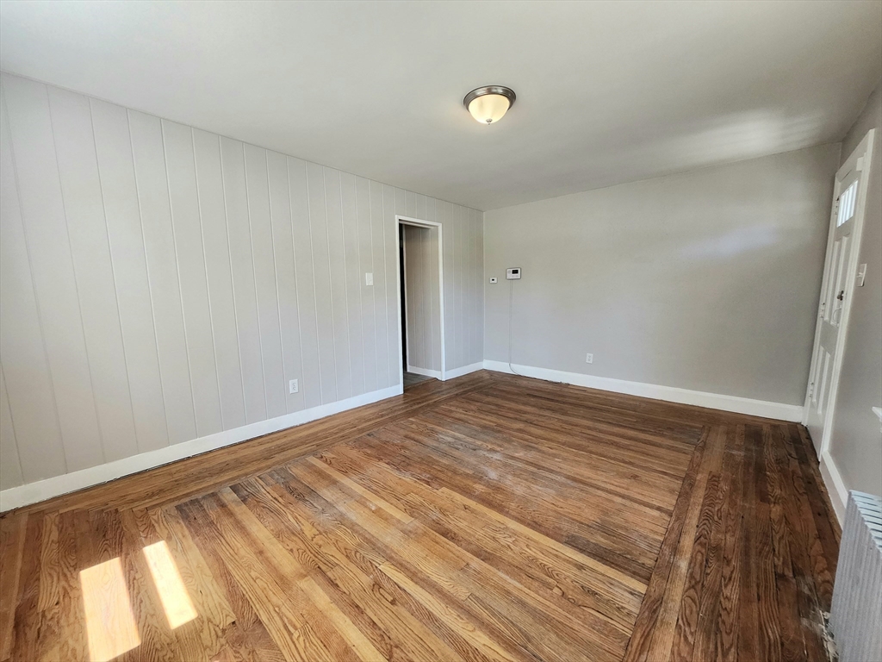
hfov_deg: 106.2
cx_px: 441
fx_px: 331
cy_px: 331
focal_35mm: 13
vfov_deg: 89.9
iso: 80
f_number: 2.2
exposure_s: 1/60.2
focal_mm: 1.74
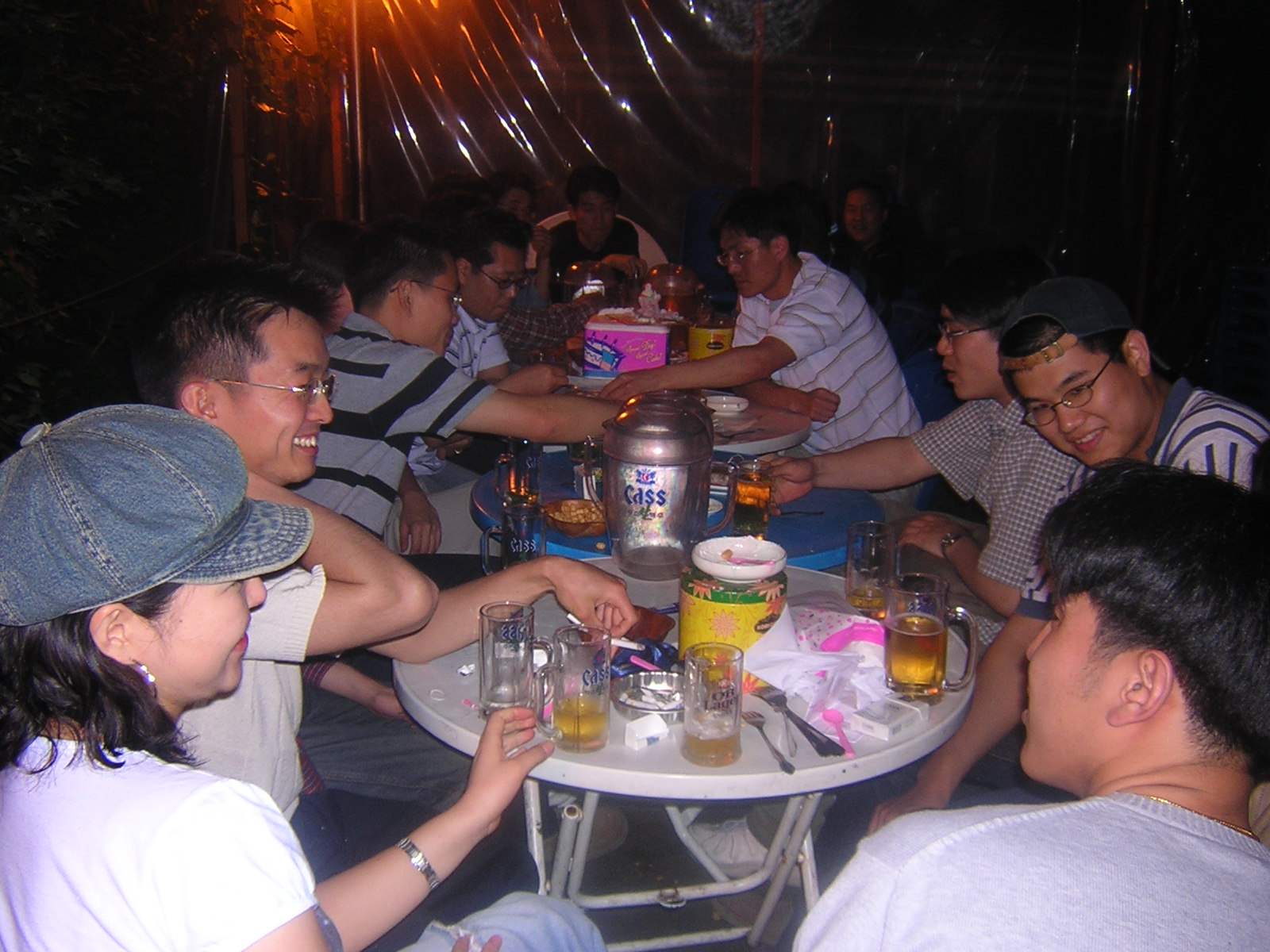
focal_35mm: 36
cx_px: 635
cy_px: 476
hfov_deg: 51.4
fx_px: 1321
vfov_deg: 39.7
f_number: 2.6
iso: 133
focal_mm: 4.7
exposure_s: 1/60.1
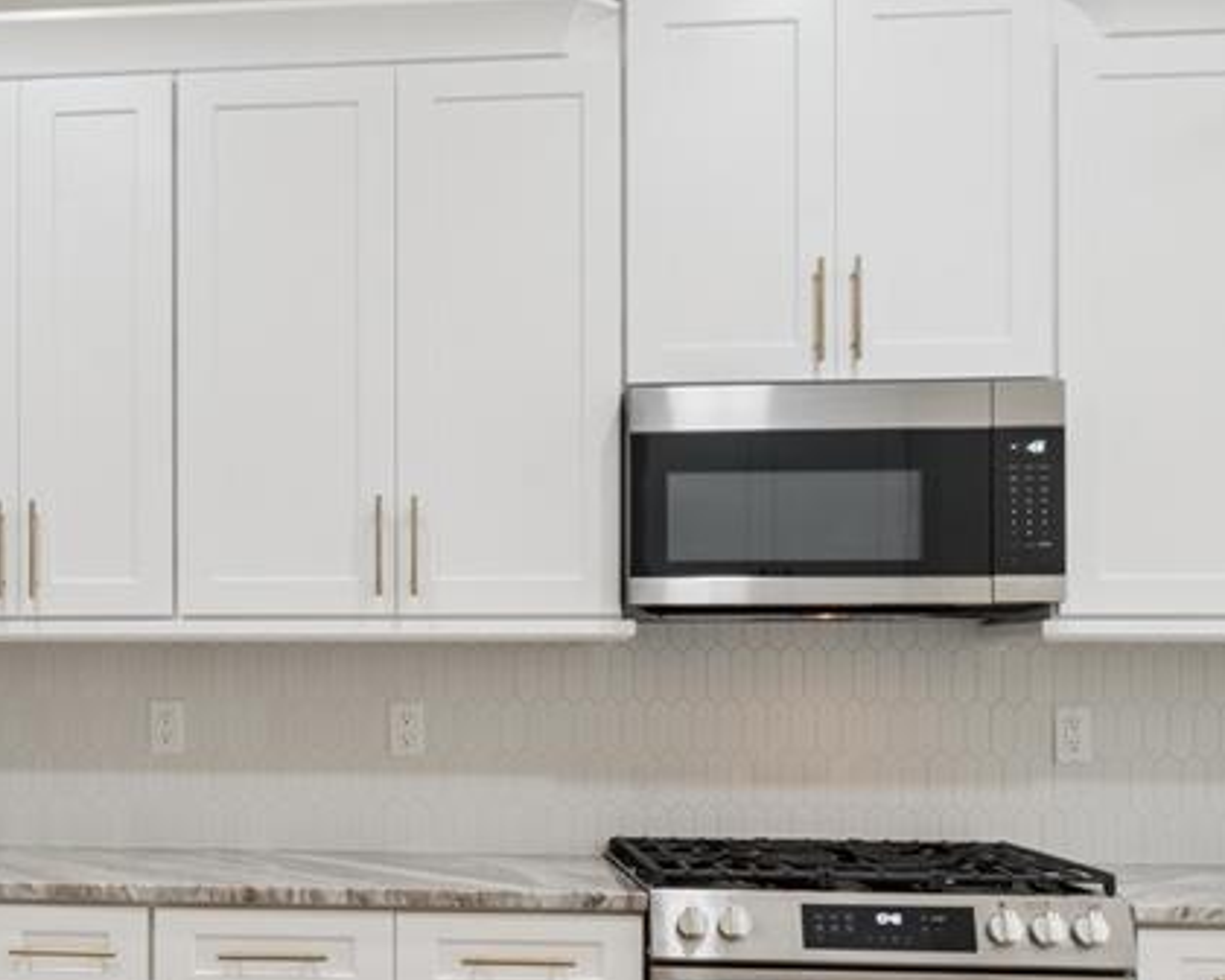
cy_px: 665
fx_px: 1740
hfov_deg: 36.8
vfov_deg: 31.2
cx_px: 172
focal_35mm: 48
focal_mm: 13.7
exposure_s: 1/4
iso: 320
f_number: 18
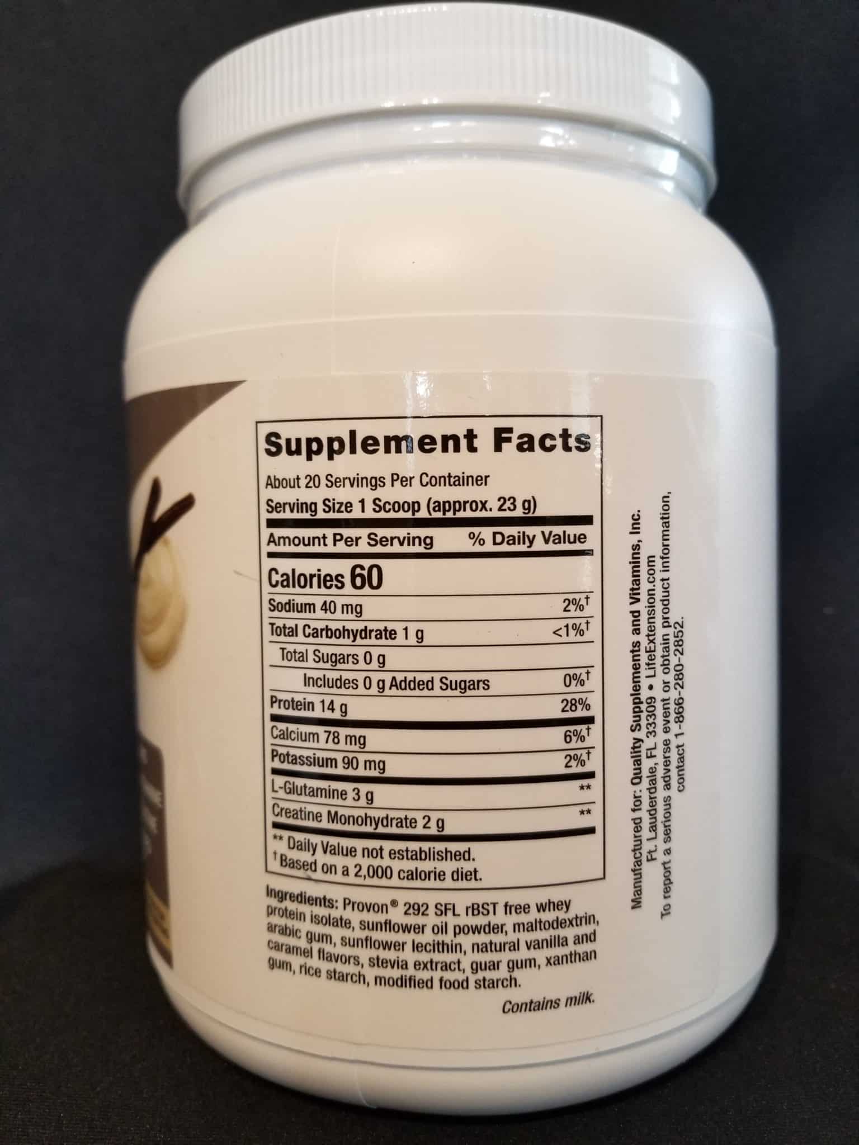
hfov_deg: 53.1
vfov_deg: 67.3
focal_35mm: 26
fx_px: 860
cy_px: 572
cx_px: 430
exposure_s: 1/60
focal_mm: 4.25
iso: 160
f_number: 1.7
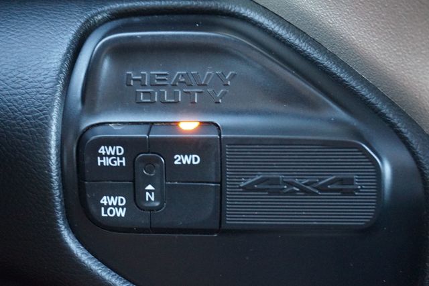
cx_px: 214
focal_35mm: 48
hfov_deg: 41.1
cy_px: 143
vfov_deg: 28.0
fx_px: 572
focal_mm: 32
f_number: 5
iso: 3200
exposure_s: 1/25
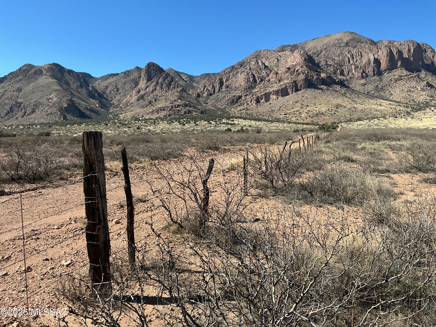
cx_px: 218
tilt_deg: -8.4
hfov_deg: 61.7
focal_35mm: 29
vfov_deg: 48.2
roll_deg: +0.9
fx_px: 365
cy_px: 164
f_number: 1.8
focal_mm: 3
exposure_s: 1/1577
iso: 25
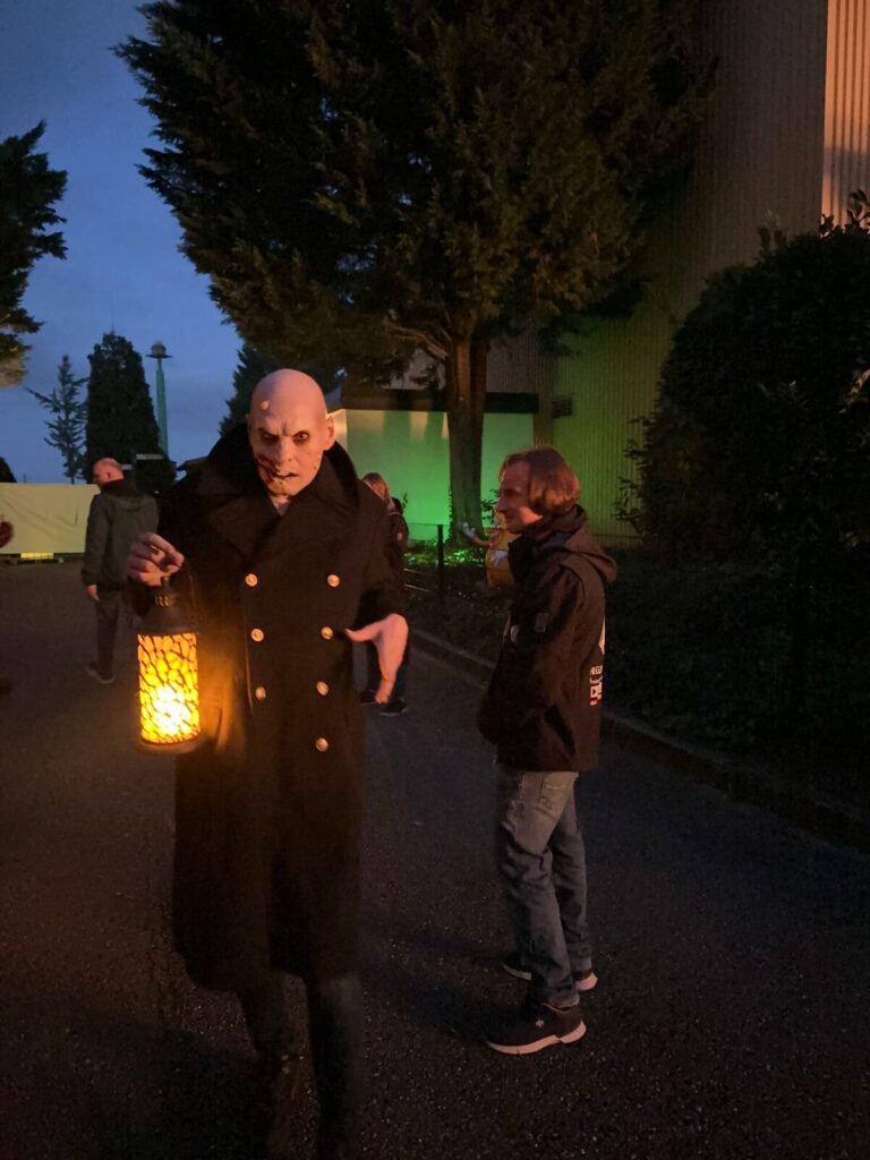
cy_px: 580
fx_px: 804
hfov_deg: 56.8
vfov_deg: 71.6
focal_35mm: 24
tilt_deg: -6.0
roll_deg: +1.0
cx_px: 435
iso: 10000
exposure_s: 1/17
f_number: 1.78
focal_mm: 6.86
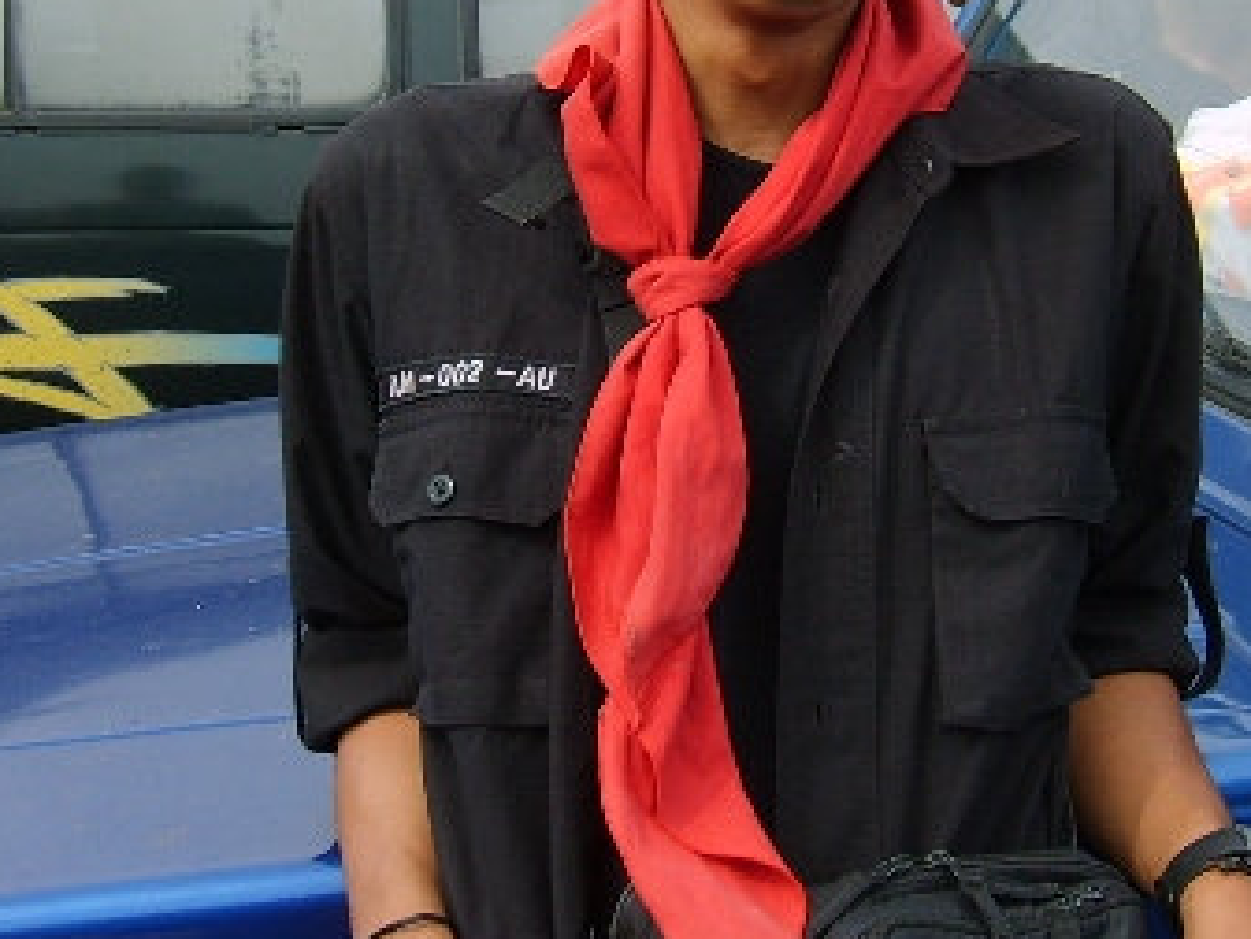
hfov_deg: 23.5
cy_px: 126
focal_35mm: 83
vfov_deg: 17.6
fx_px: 3001
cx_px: 783
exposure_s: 1/500
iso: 50
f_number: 2.8
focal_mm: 5.8
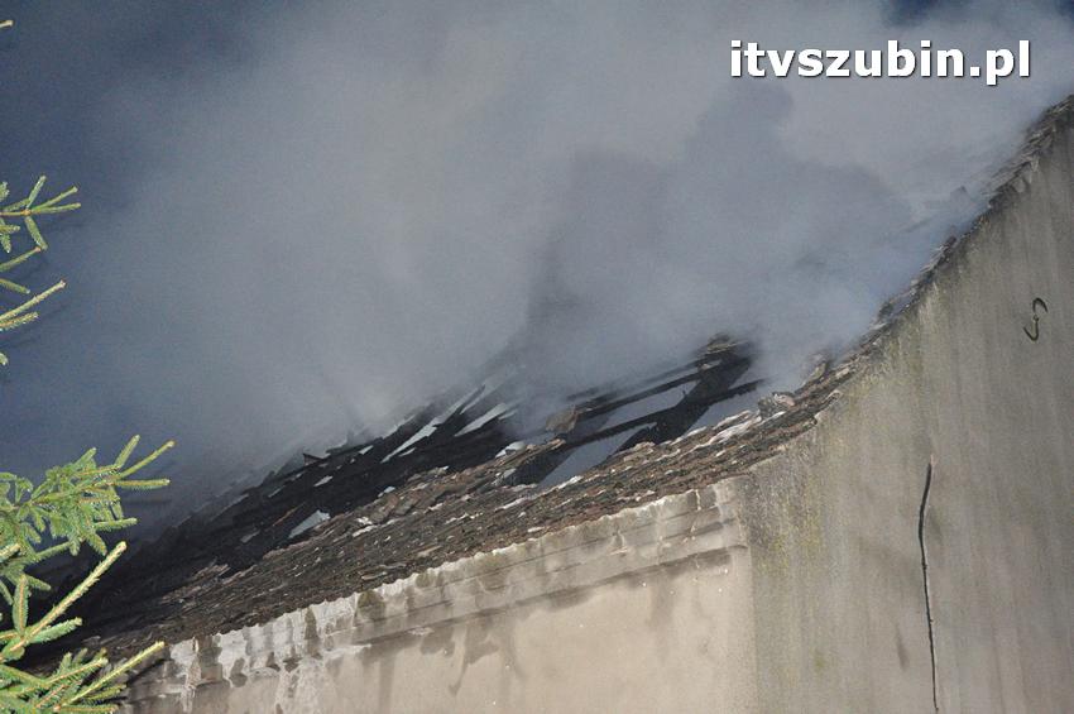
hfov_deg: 38.9
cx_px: 537
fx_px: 1520
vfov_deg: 26.4
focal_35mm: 51
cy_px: 357
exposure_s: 1/60
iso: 2500
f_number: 5.6
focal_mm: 34
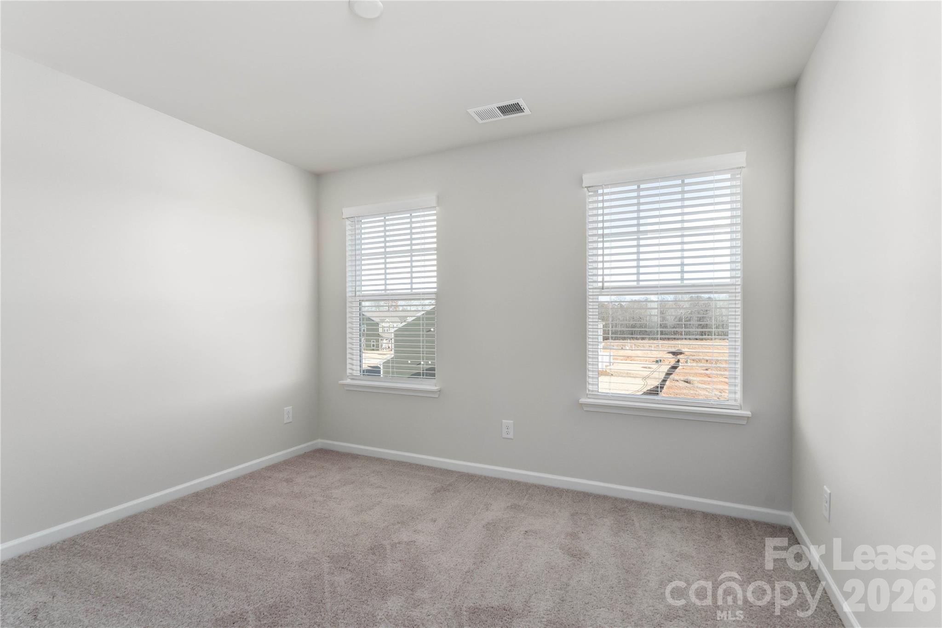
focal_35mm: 17
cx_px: 471
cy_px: 314
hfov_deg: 93.3
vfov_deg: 70.4
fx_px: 445
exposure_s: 1/25
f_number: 7.1
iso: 320
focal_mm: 17
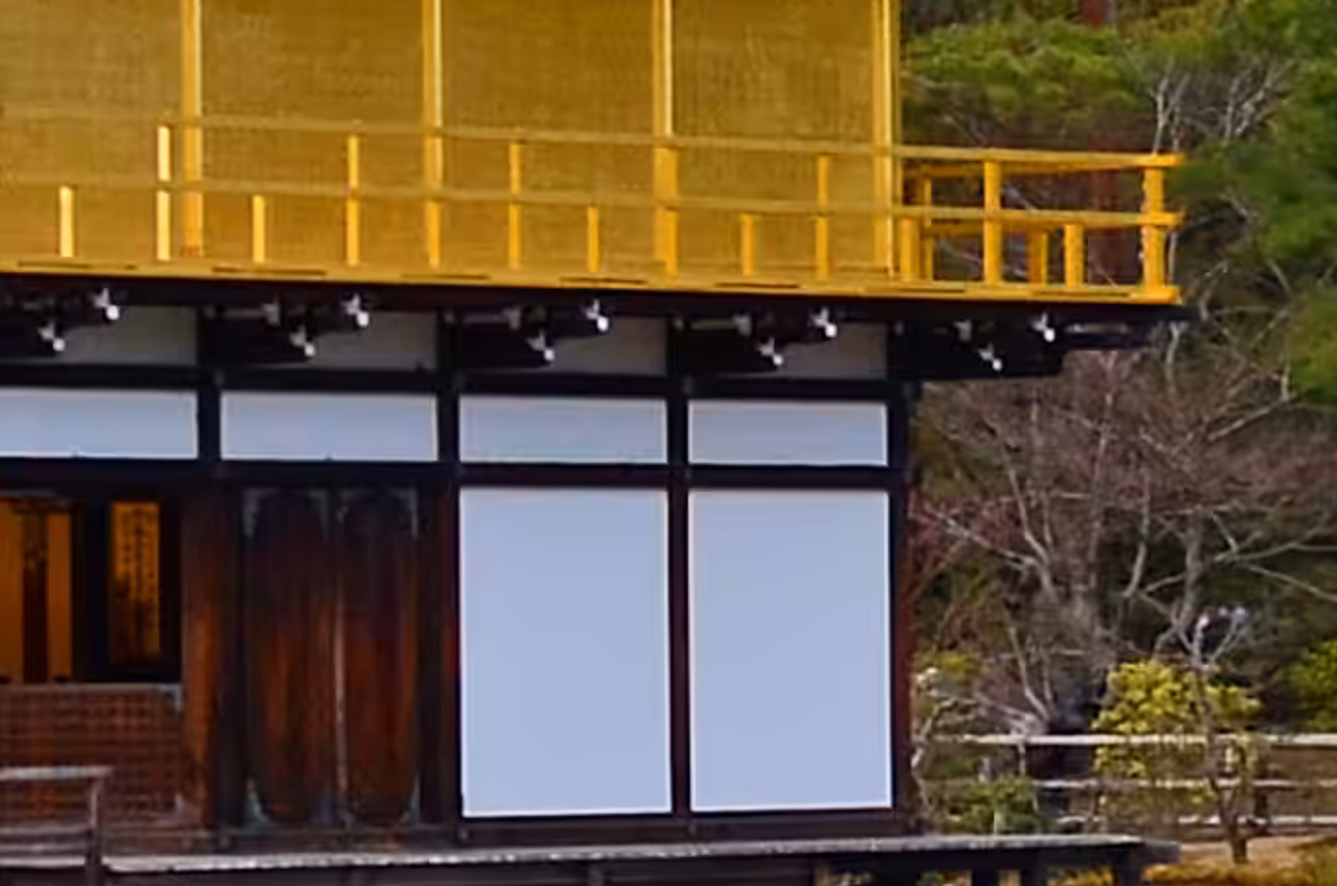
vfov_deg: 4.7
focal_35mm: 293
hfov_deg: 6.8
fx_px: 10847
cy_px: 664
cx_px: -1609
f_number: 5.6
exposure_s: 1/800
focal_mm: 27
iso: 400
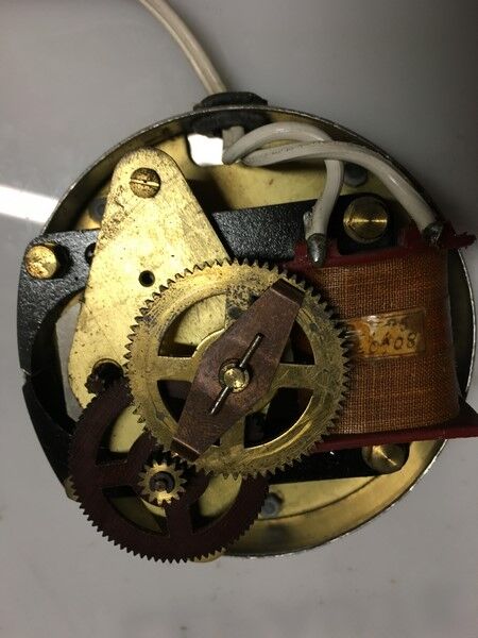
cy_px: 319
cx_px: 239
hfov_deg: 48.2
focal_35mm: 29
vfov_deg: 61.7
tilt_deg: -78.5
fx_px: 534
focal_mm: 4.15
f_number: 2.2
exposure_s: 1/33
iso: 125
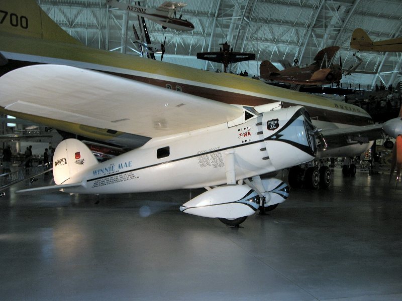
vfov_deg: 40.7
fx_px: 406
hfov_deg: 52.6
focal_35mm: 35
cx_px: 201
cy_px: 150
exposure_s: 1/30
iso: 100
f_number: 2.8
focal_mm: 8.9
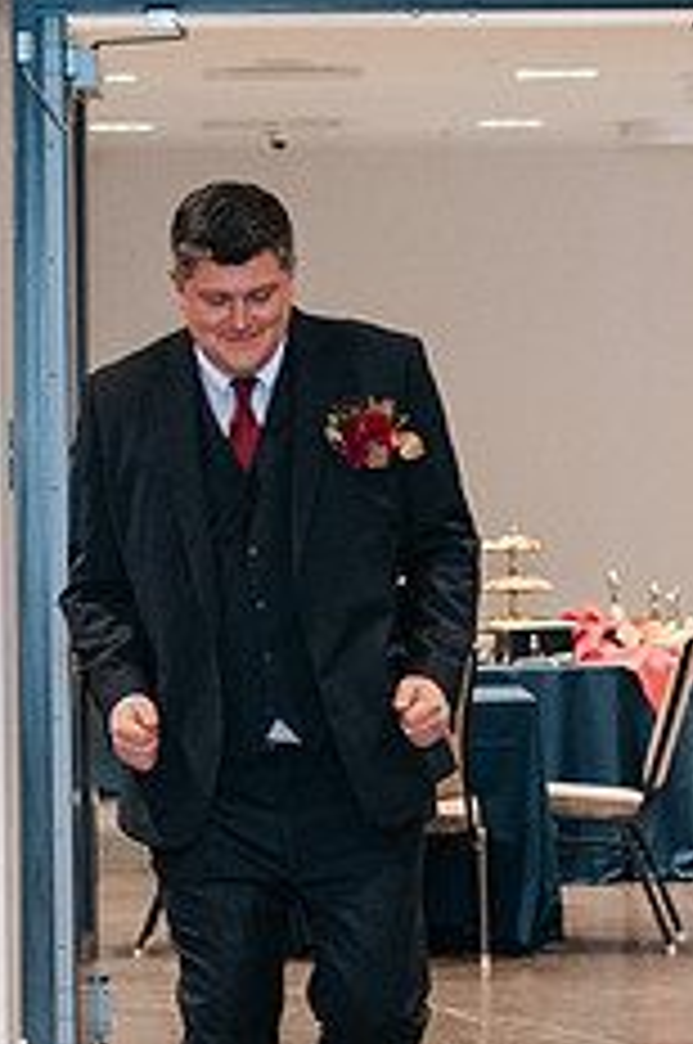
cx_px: 283
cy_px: 689
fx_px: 5155
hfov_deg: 7.7
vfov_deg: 11.6
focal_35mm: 178
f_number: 2
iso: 800
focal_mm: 35
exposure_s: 1/200
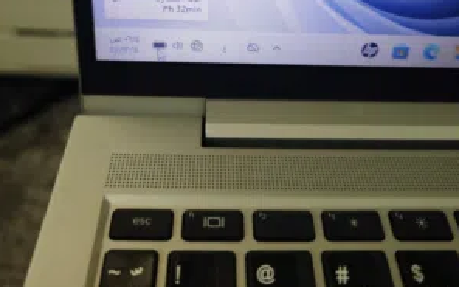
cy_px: 19
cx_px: 230
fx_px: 413
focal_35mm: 33
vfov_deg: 35.6
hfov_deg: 58.1
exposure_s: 1/60
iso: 800
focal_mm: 6.55
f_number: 1.6
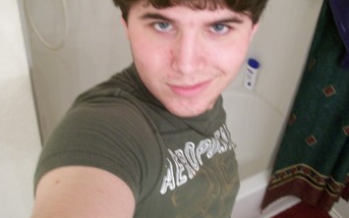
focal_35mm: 39
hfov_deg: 50.4
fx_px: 371
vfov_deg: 32.7
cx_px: 175
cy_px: 96
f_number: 2.7
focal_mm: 6
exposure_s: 1/14.6
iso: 160
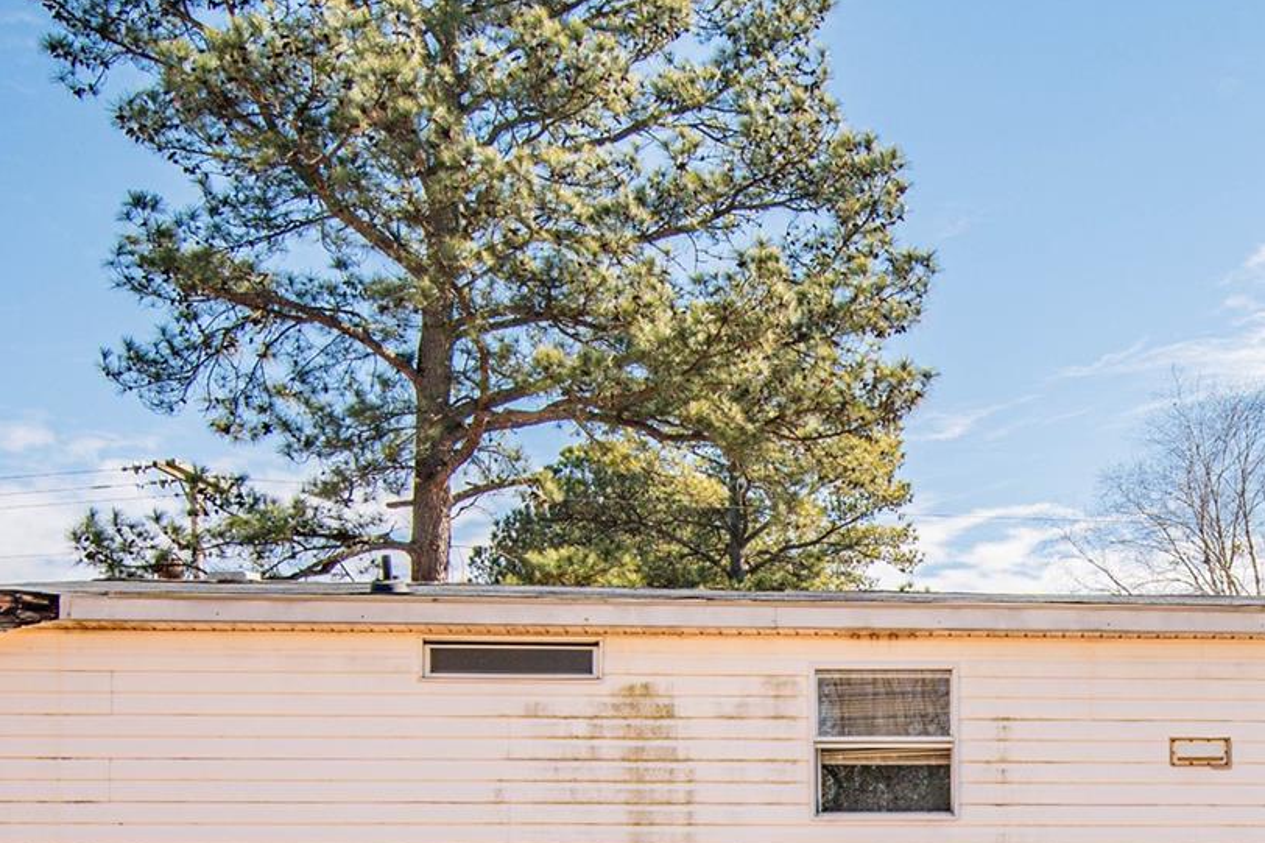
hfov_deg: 33.0
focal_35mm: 58
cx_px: 1095
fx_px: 2038
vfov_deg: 22.1
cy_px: 929
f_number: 7.1
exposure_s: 1/400
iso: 100
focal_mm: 23
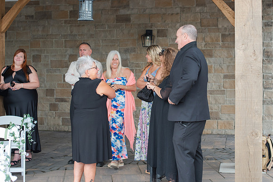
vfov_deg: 21.9
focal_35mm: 62
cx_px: 152
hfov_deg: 32.4
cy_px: 73
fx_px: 470
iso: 800
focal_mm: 50
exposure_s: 1/1000
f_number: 3.2
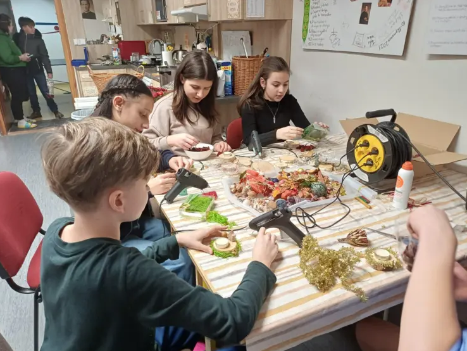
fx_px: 351
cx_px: 225
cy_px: 180
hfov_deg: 67.3
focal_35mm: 26
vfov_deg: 53.1
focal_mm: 4.65
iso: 400
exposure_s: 1/50
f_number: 1.8
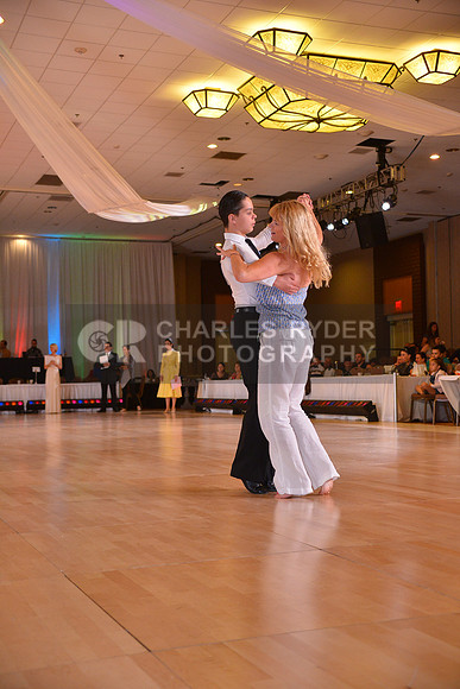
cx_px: 230
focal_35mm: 50
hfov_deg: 27.0
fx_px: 958
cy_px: 344
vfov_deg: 39.6
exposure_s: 1/250
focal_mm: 50
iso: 2000
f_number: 5
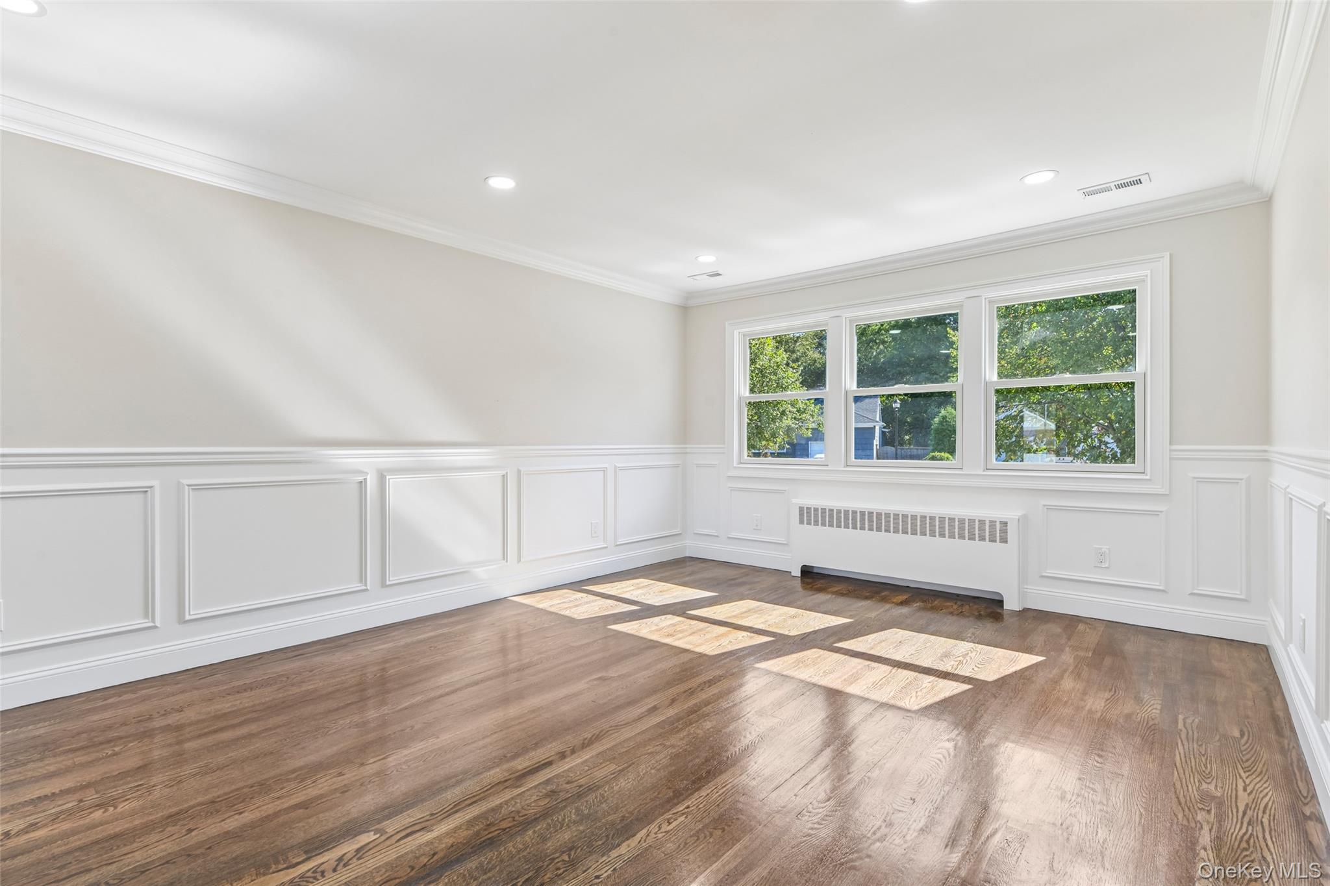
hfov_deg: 93.3
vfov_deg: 70.4
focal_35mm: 17
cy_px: 443
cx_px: 665
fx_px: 628
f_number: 9
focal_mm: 17
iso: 200
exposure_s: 1/60
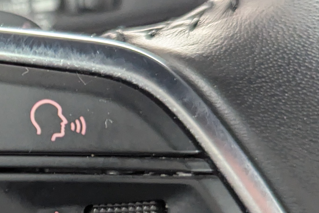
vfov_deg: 18.0
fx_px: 665
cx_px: -81
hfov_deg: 24.1
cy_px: 168
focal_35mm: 75
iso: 1081
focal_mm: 6.81
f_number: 1.85
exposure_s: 1/200
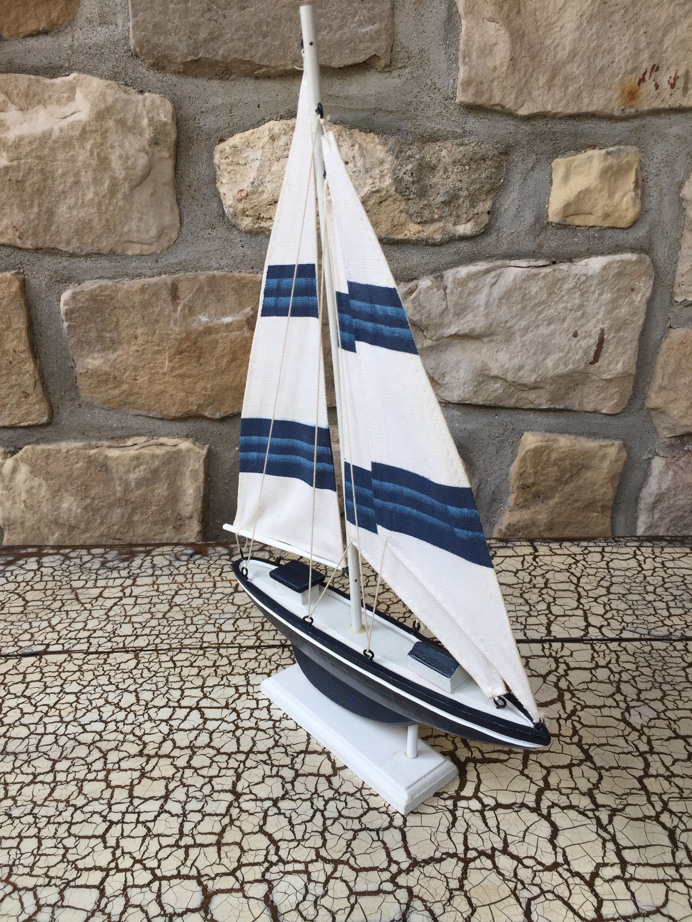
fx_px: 773
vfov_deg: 61.7
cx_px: 346
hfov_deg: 48.2
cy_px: 461
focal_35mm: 29
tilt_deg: -22.6
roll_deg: +1.7
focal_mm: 4.15
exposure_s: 1/100
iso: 40
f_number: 2.2
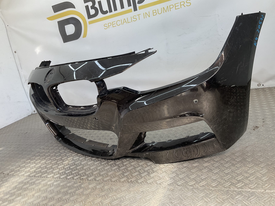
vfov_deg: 48.2
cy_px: 103
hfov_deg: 61.7
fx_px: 230
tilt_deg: -16.4
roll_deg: +13.1
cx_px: 138
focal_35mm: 29
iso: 16
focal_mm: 3
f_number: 1.8
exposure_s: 1/176
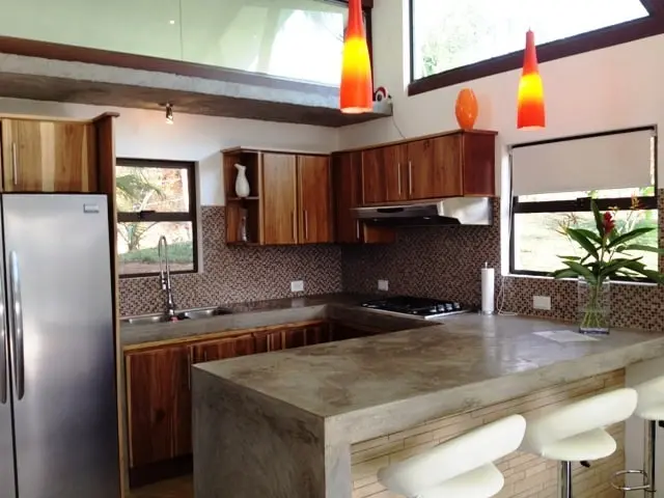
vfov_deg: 40.7
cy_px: 249
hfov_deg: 52.6
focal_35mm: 35
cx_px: 332
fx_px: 671
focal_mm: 4.28
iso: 80
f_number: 2.4
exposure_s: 1/120
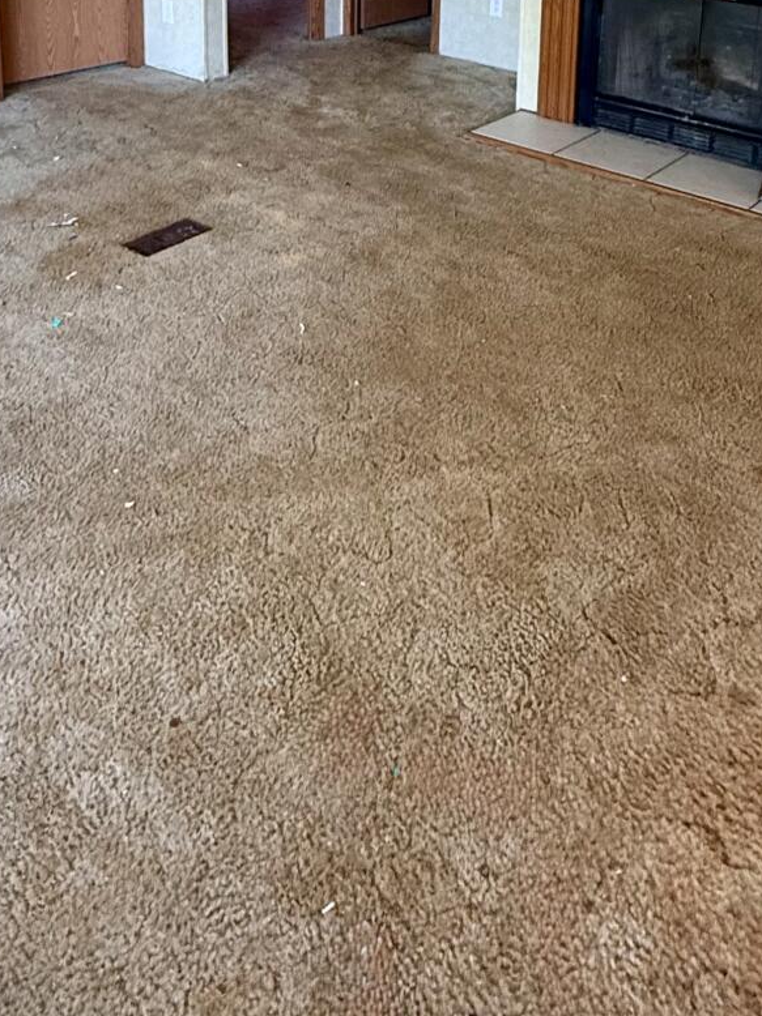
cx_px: 379
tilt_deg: -11.4
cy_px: -8
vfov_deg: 43.7
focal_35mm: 36
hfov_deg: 39.6
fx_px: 1057
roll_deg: -1.2
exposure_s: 1/90
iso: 320
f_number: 2.2
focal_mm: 2.22
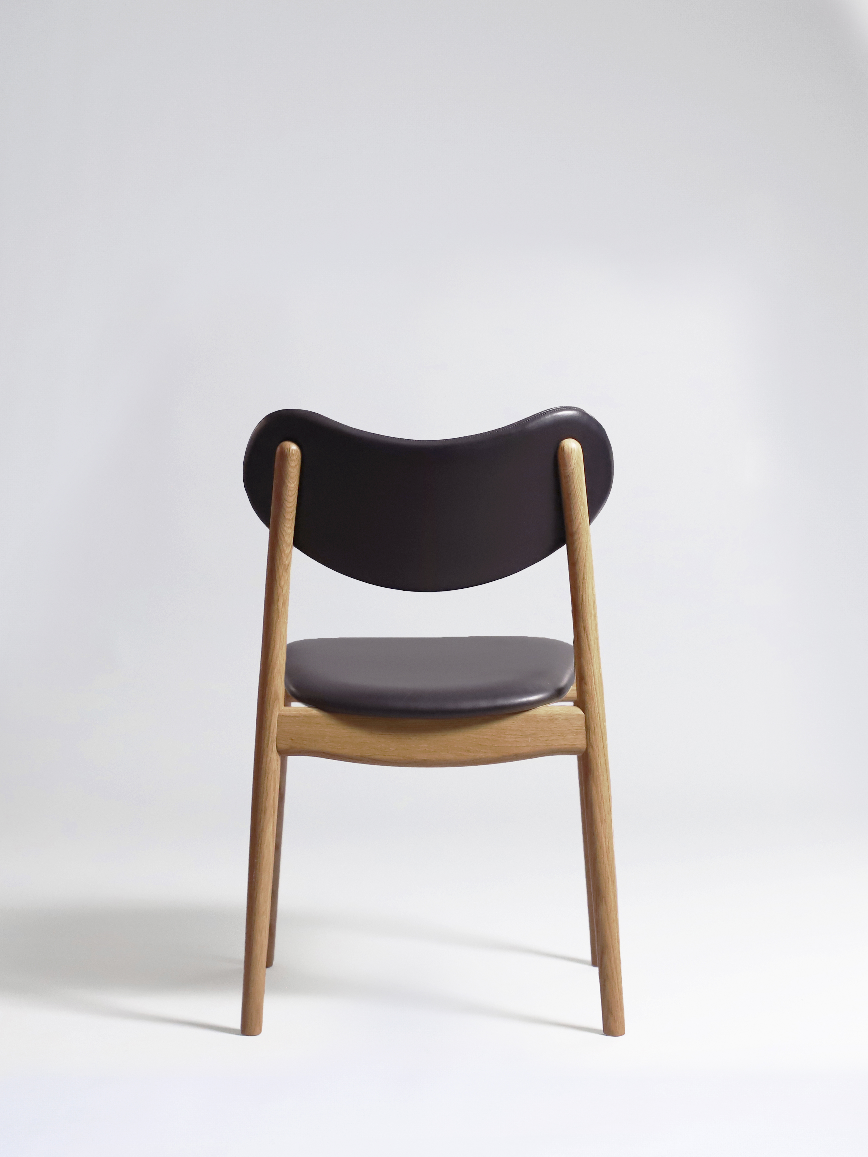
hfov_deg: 26.1
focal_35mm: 56
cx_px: 434
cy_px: 578
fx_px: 1872
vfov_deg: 34.3
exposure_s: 1/250
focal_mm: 80
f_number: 9.5
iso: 50
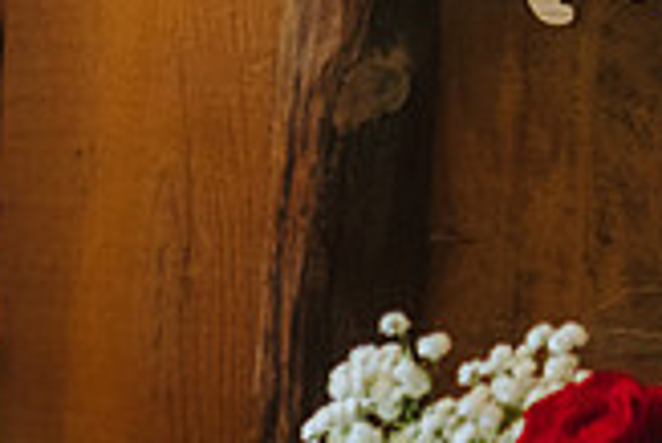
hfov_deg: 10.9
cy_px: 482
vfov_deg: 7.7
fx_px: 3276
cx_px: -471
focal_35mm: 178
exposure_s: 1/100
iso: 2500
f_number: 2.8
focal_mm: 50
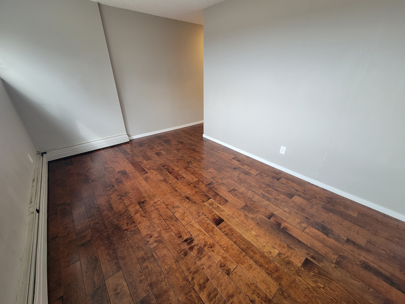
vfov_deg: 89.9
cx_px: 202
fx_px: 152
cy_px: 152
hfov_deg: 106.2
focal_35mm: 13
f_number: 2.2
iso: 100
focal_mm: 2.2
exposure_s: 1/60
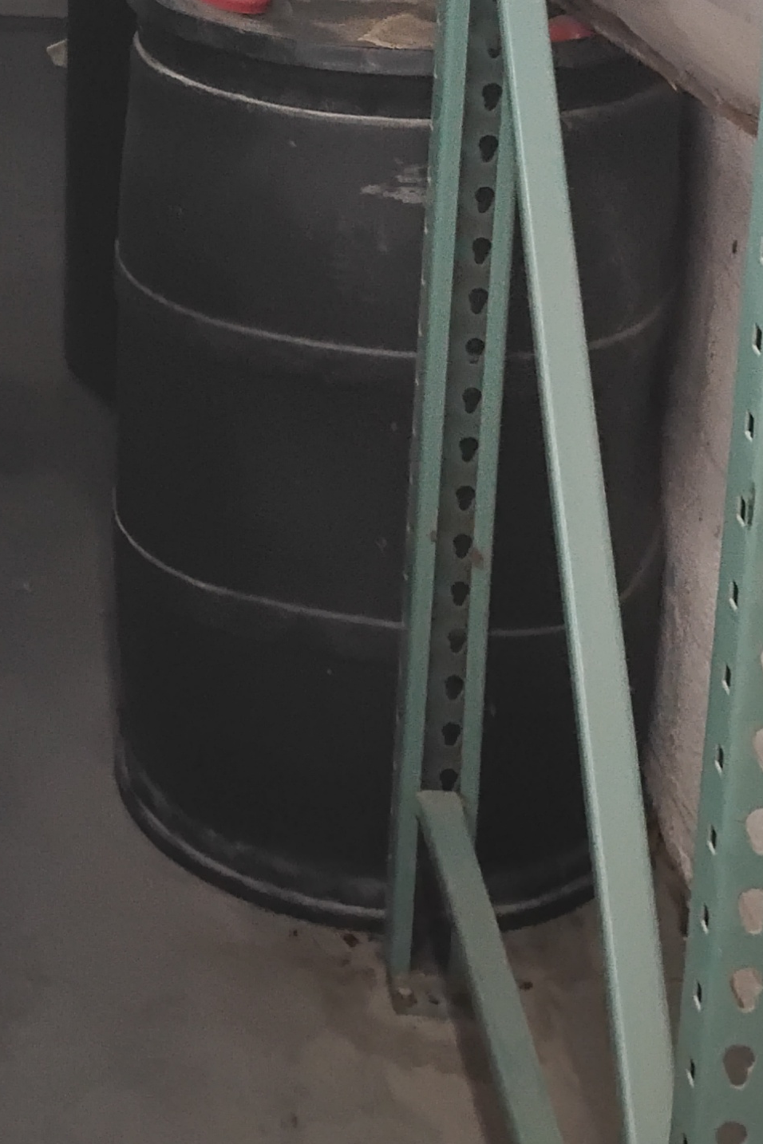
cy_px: -38
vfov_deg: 23.3
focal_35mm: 83
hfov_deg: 15.7
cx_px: -196
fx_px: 2639
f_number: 1.8
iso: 422
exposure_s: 1/120
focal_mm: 4.26
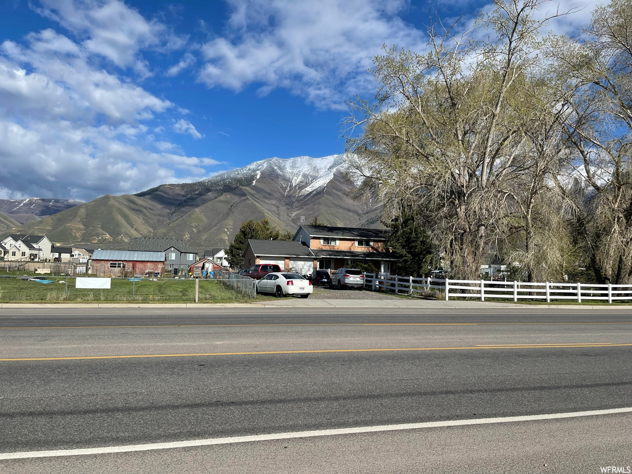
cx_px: 316
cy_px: 237
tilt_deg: +2.1
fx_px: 475
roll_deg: -1.7
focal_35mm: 26
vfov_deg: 53.1
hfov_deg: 67.3
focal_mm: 5.1
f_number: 1.6
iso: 32
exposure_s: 1/5128
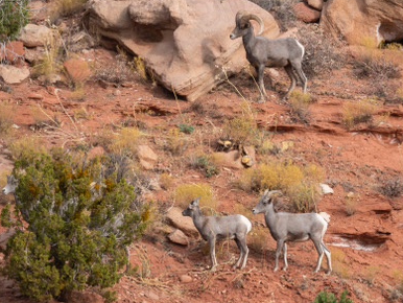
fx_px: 8353
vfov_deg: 2.1
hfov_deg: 2.8
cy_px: 101
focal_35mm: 717
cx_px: 231
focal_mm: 300
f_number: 6.3
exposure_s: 1/1600
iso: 400
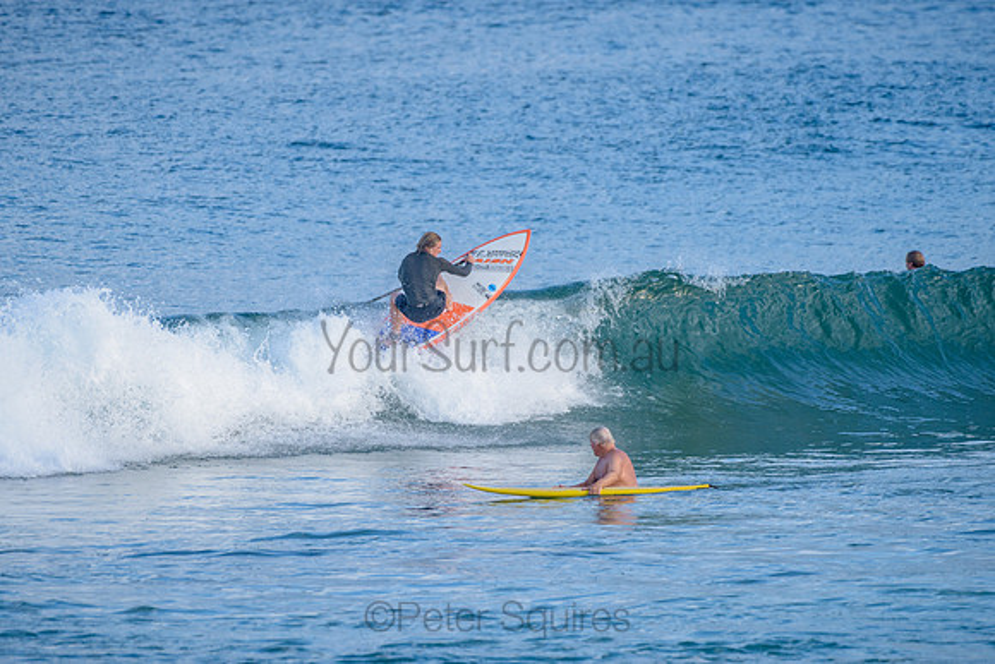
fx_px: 16920
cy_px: 332
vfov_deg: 2.2
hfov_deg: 3.4
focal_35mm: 612
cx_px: 498
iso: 360
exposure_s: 1/1250
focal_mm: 500
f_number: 5.6
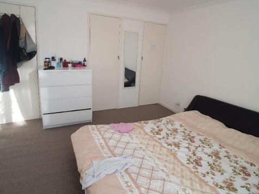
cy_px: 81
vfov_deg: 44.0
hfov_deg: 56.8
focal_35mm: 32
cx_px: 133
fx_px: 239
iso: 40
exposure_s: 1/124
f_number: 1.7
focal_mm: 4.2
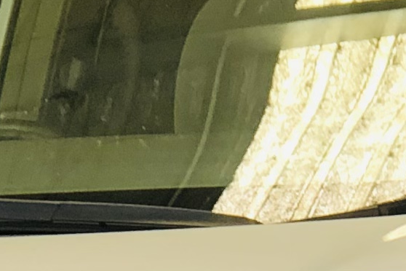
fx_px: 4827
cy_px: 691
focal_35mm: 428
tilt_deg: -2.3
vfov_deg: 3.2
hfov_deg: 4.8
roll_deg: +0.1
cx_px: 192
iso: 25
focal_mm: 6.6
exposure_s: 1/50
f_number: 2.8
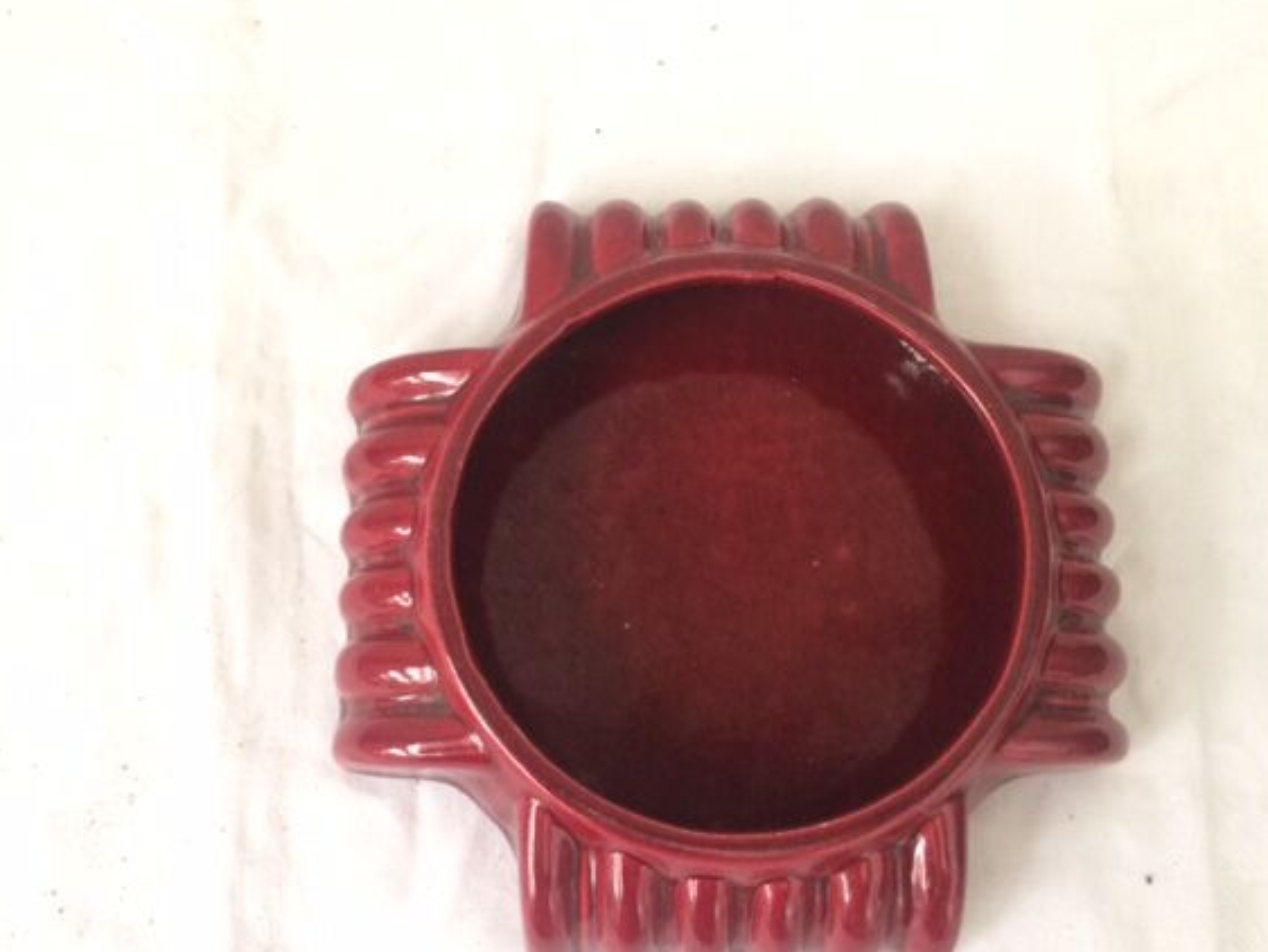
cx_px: 607
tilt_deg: -79.0
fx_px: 1209
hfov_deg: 55.3
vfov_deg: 42.9
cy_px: 526
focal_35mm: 33
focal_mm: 4.15
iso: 160
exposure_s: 1/33
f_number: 2.2
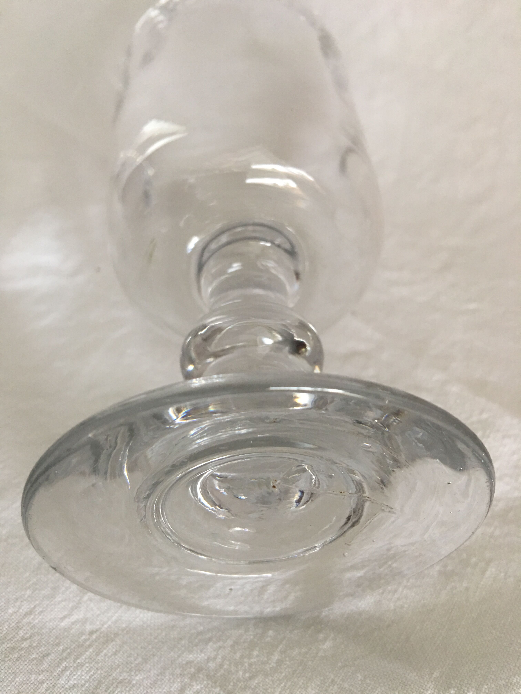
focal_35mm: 29
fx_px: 582
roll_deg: -2.8
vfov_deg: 61.7
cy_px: 347
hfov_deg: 48.2
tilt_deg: -43.6
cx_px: 260
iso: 64
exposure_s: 1/17
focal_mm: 4.15
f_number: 2.2
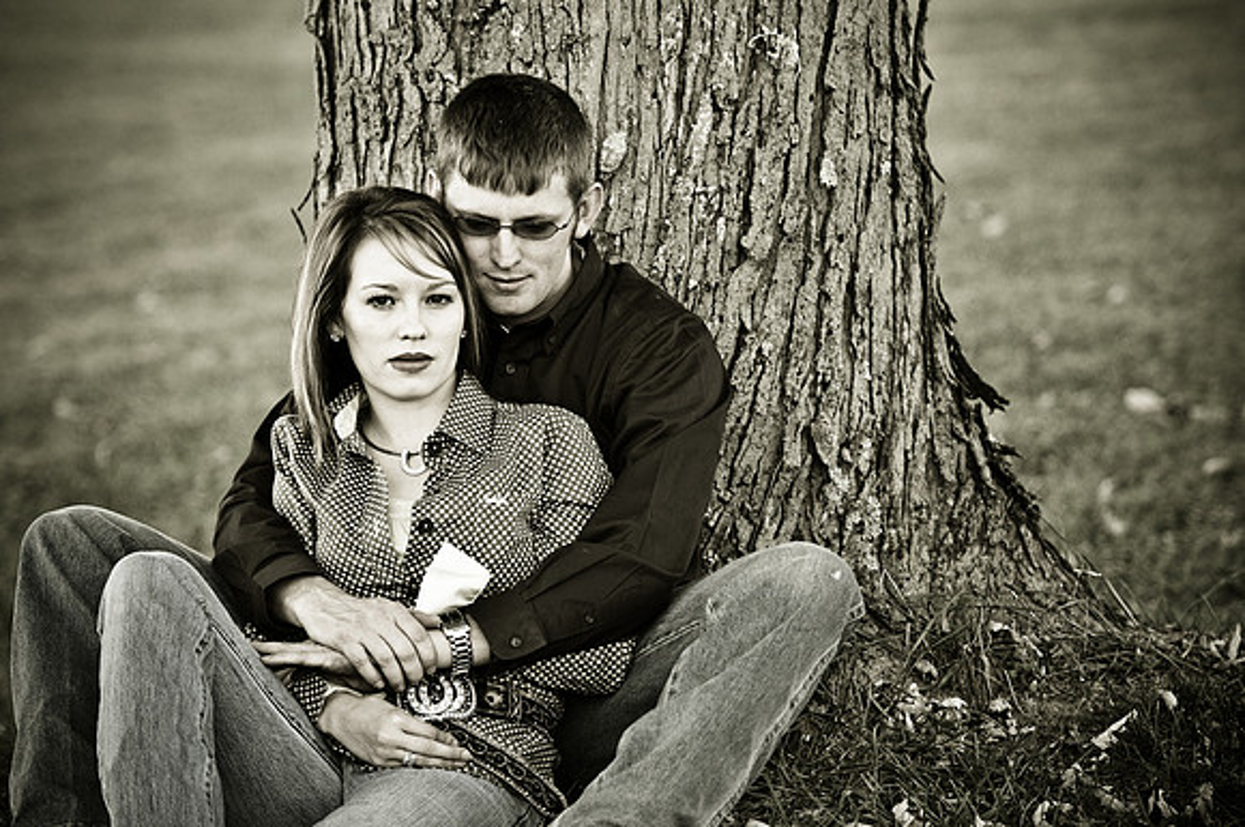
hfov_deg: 9.2
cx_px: 622
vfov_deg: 6.1
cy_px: 414
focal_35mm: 225
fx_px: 7770
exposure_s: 1/250
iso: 160
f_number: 2.8
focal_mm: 150
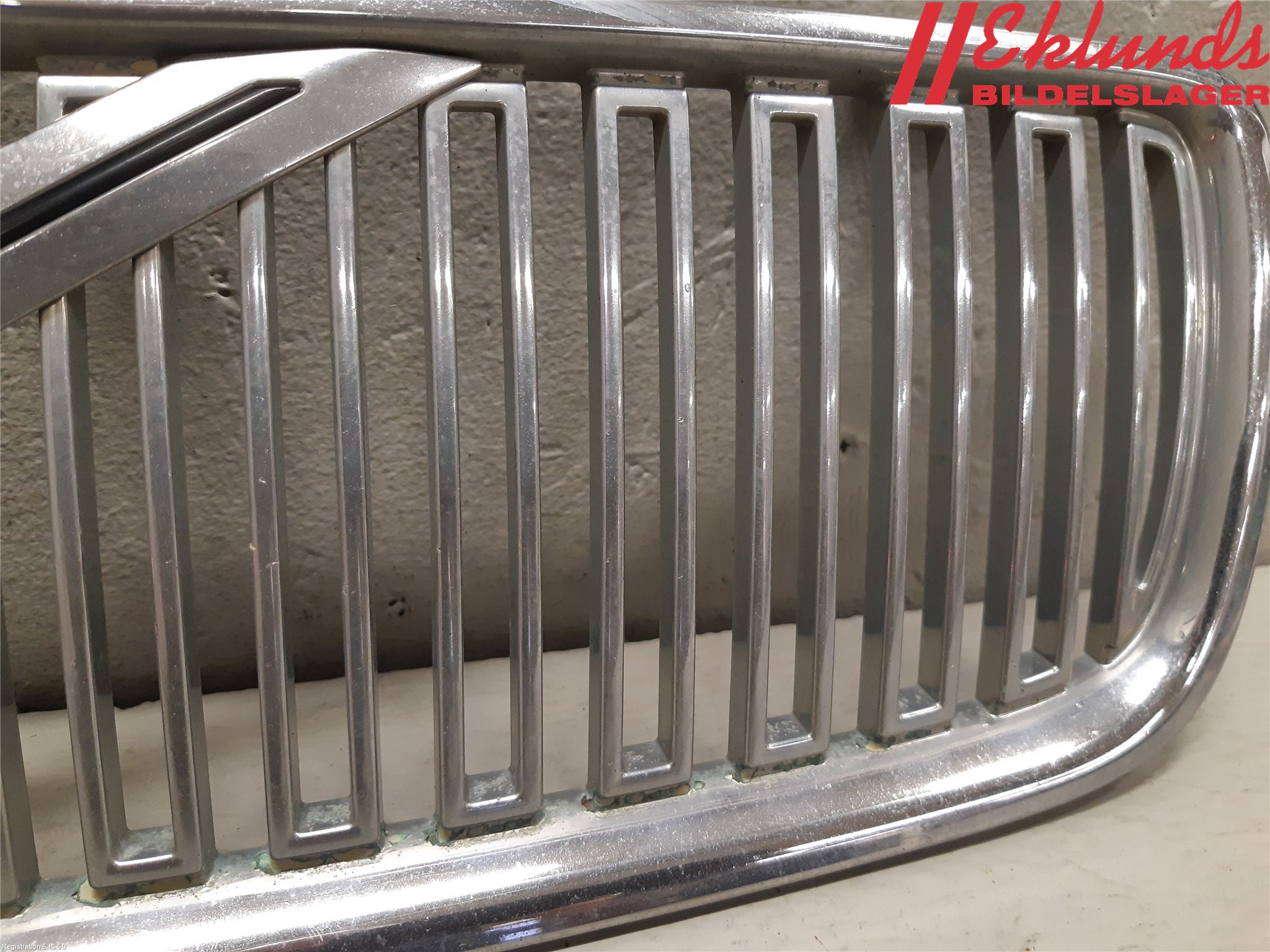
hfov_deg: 67.3
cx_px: 635
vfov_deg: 53.1
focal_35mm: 26
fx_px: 954
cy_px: 476
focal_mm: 3.93
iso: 160
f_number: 1.7
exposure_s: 1/50
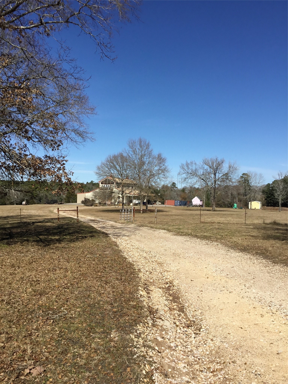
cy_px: 192
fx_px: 344
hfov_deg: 45.4
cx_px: 144
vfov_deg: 58.4
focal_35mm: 31
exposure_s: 1/1988
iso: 25
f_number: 2.4
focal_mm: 3.3
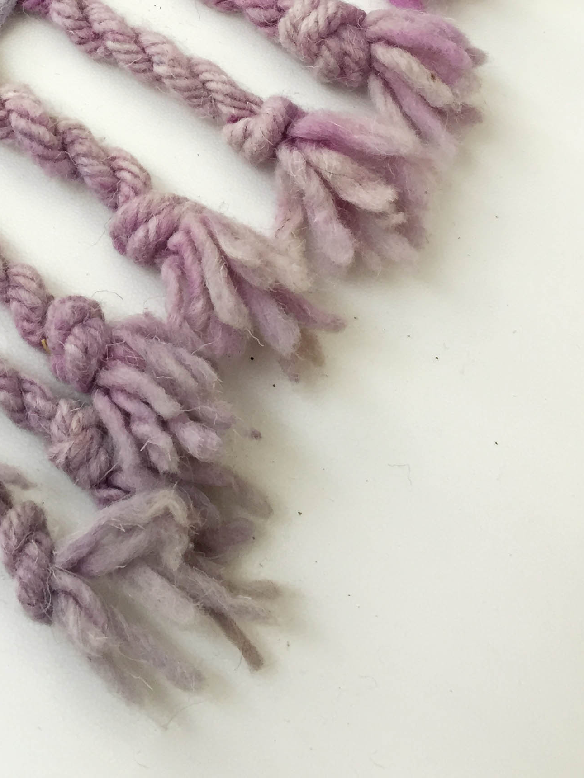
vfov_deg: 33.6
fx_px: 1237
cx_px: 85
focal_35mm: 55
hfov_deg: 25.9
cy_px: 119
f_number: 2.2
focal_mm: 4.15
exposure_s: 1/33
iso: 100
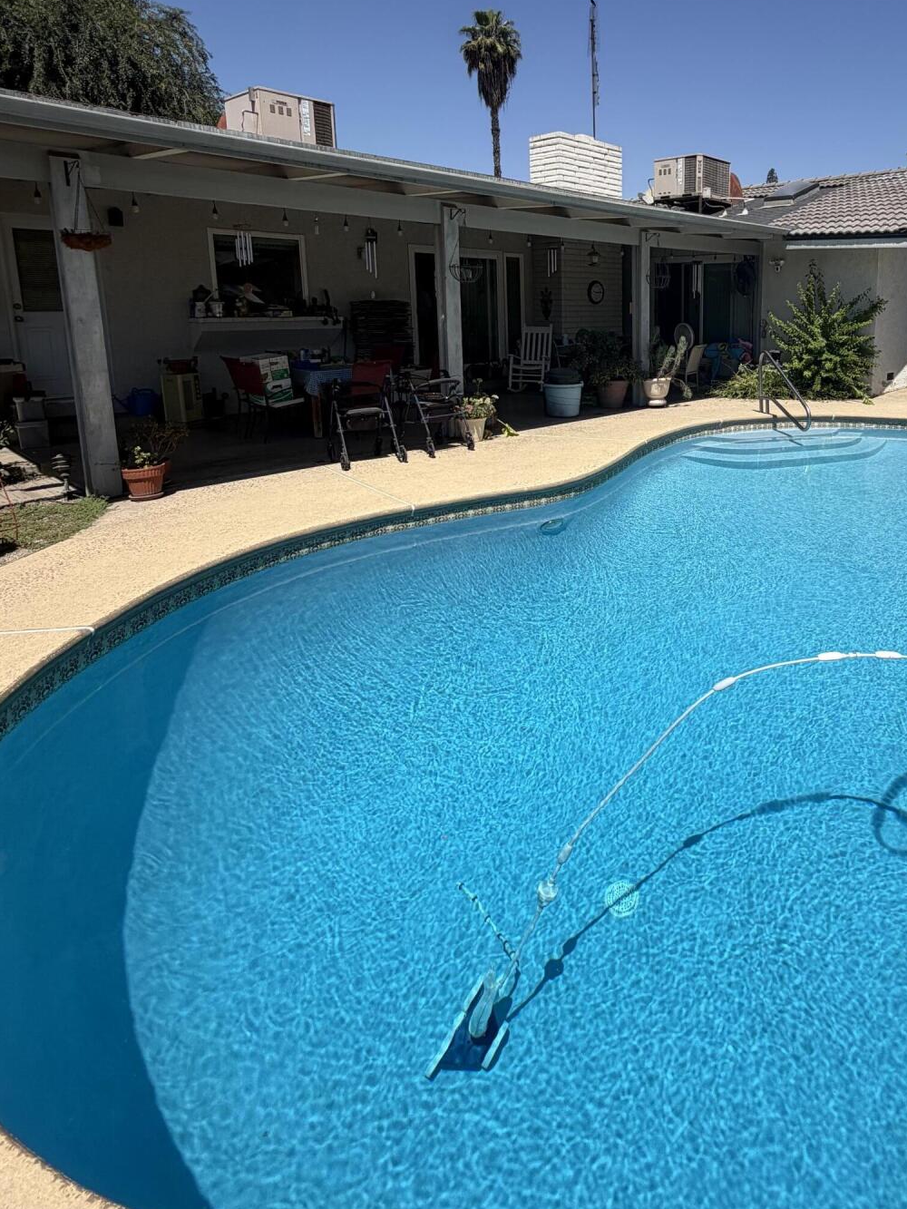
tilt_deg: -9.2
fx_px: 734
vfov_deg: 77.1
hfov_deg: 60.9
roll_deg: -1.0
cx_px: 649
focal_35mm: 21
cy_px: 429
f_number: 2.2
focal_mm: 2.22
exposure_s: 1/1105
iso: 20
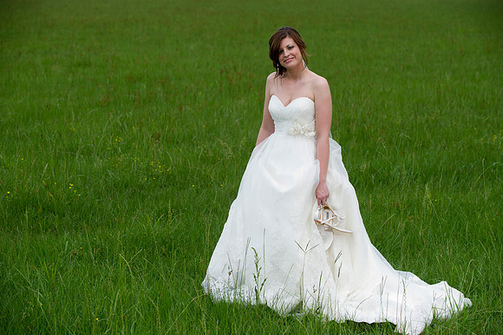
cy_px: 168
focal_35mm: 102
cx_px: 252
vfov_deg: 13.4
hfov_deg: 20.0
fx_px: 1424
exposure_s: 1/640
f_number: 4.5
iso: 500
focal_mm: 102
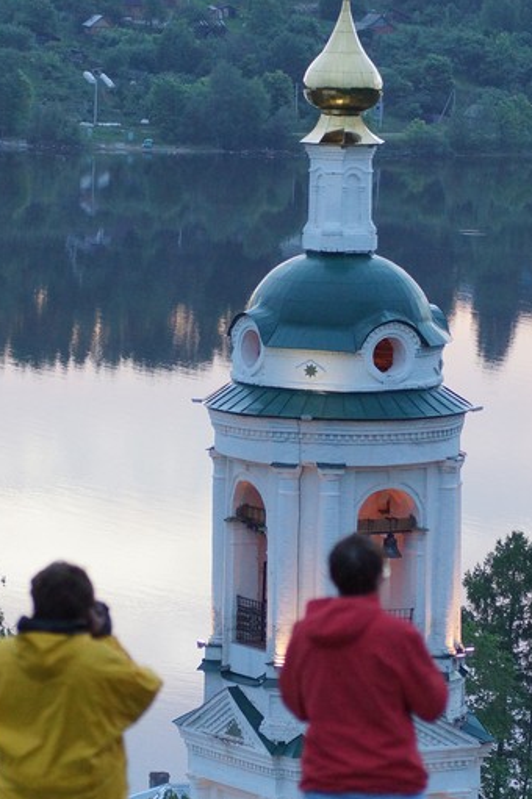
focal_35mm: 238
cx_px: 311
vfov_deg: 8.7
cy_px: 413
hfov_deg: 5.8
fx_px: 5282
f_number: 4
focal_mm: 90
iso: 1000
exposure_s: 1/160
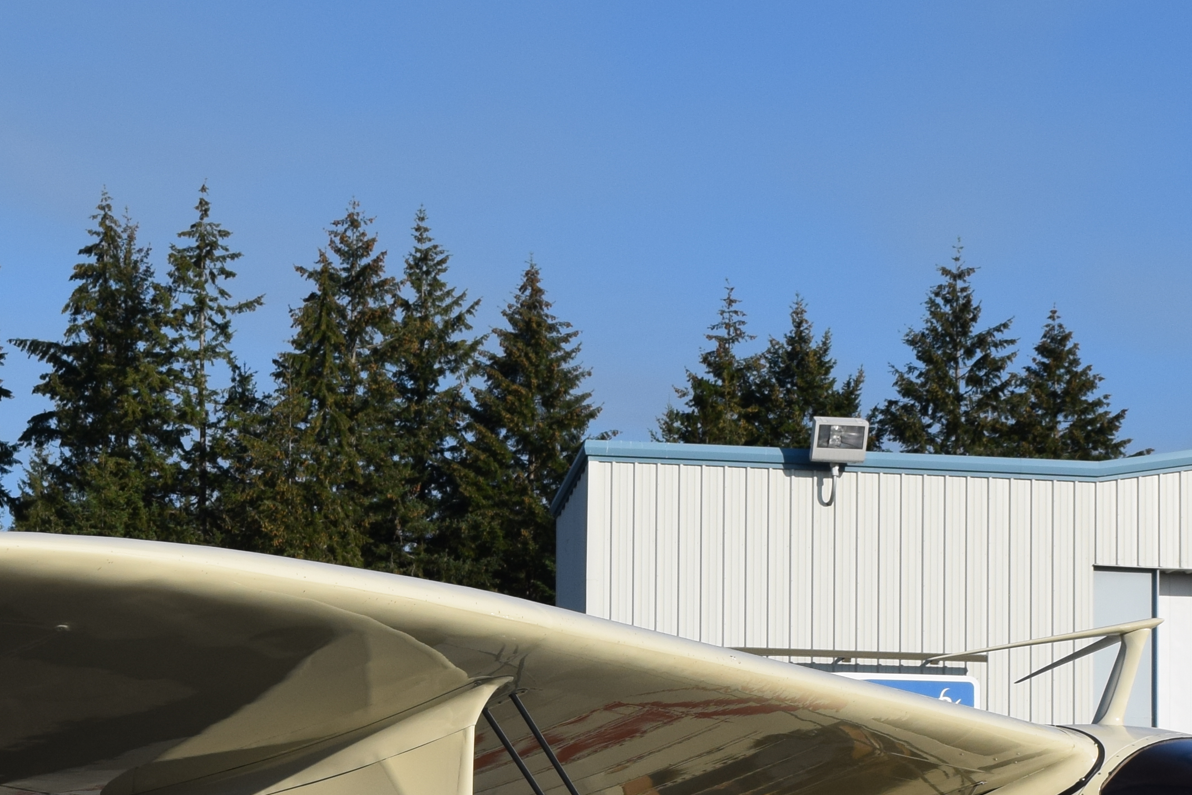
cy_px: 960
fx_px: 3755
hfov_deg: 18.0
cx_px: 701
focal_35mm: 113
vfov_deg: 11.8
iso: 200
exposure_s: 1/500
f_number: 11
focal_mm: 27
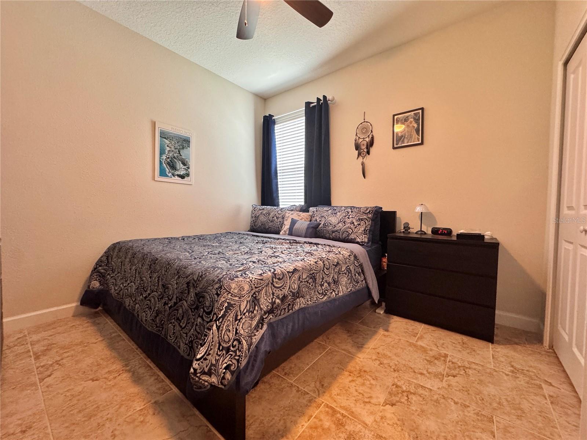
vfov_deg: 85.7
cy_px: 220
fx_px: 237
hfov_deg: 102.1
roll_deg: -1.3
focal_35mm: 14
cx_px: 294
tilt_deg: -2.5
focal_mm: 2.22
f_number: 2.2
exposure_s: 1/60
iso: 320
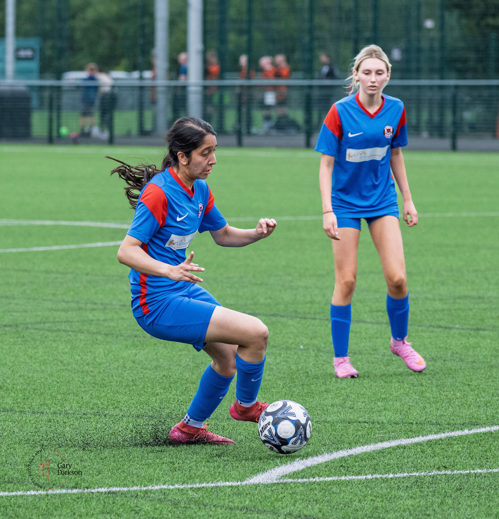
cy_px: 228
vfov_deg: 5.0
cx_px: 185
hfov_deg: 4.8
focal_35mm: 358
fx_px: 5950
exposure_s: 1/1600
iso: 1400
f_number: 4.8
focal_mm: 165
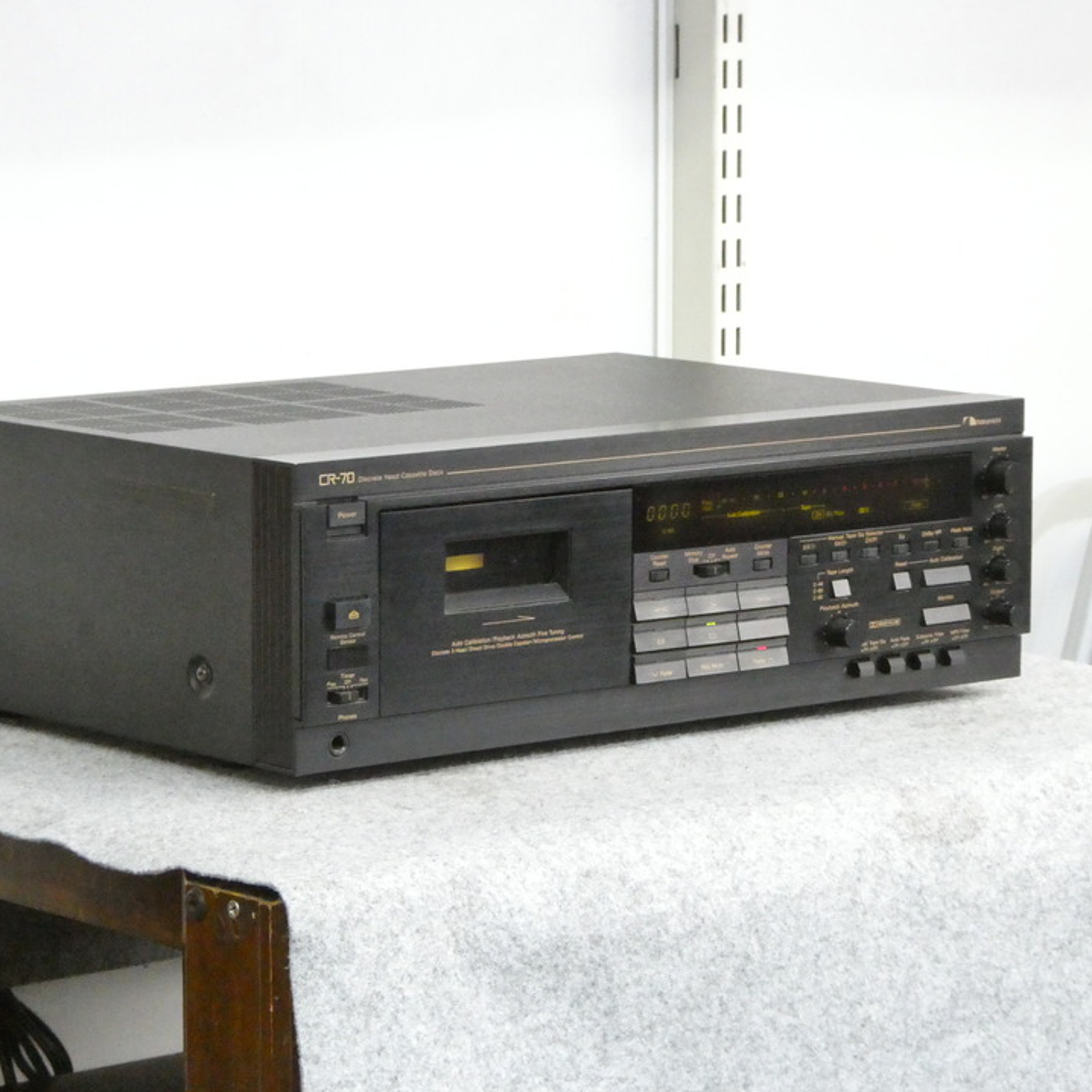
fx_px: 4854
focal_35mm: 136
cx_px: 453
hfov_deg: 12.8
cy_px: 546
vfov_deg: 12.8
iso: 1600
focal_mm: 20.6
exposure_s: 1/30
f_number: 5.1
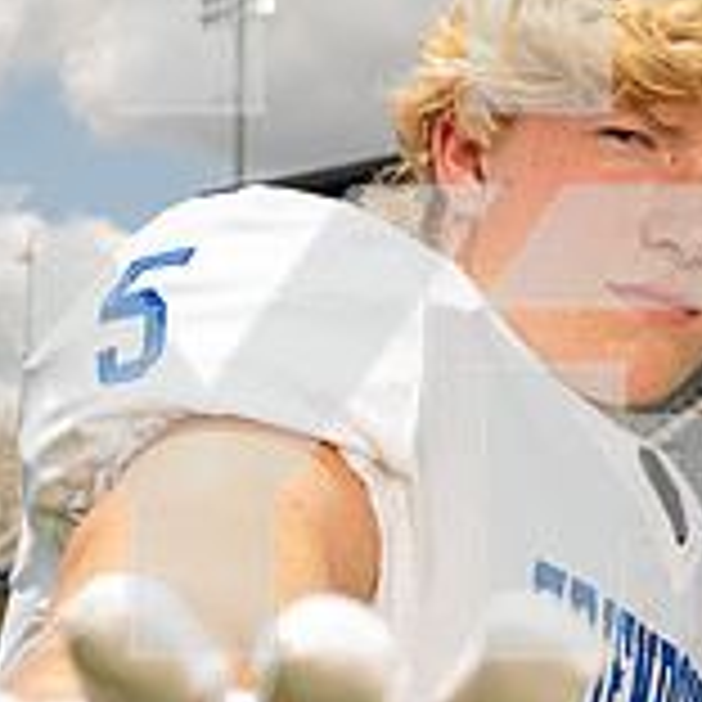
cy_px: 425
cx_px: 392
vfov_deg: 16.7
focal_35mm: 104
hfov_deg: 16.7
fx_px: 2386
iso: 64
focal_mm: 33
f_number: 8
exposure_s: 1/250
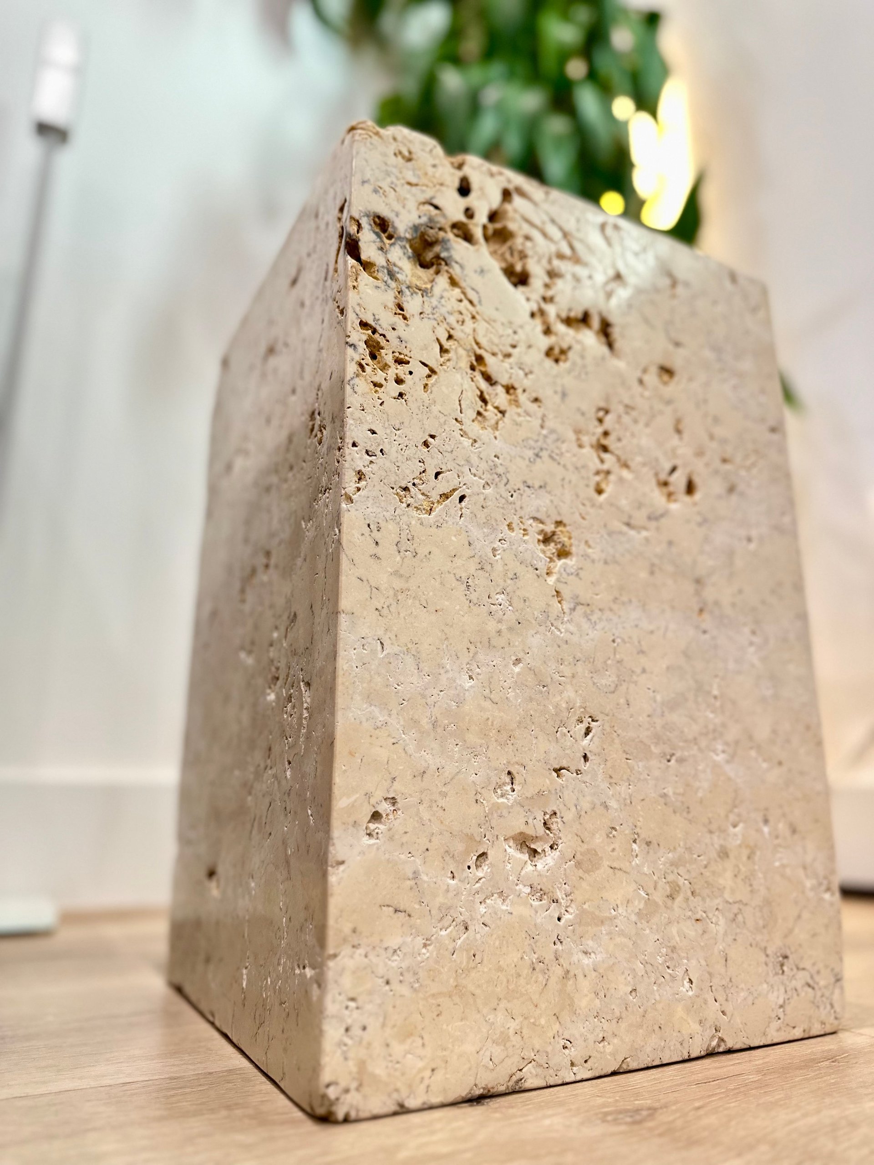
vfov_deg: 71.6
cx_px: 437
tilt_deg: +14.7
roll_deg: -0.6
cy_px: 582
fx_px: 808
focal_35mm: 24
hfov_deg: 56.8
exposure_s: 1/60
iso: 320
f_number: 1.78
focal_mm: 6.86
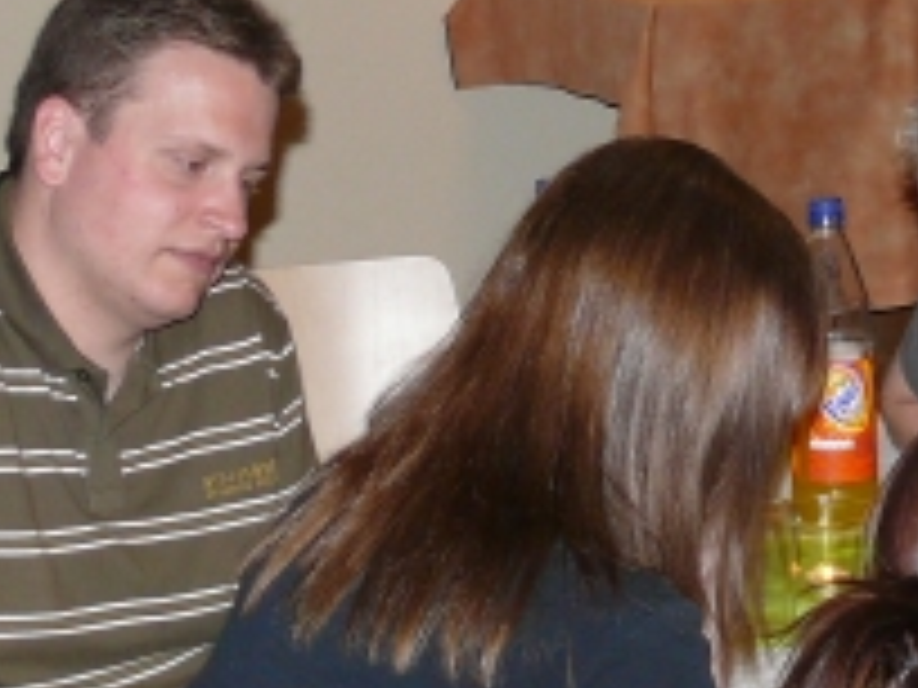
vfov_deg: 10.8
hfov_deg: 13.8
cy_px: 279
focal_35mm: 137
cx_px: 1197
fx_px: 3633
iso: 125
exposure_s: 1/30
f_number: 2.8
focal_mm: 7.4
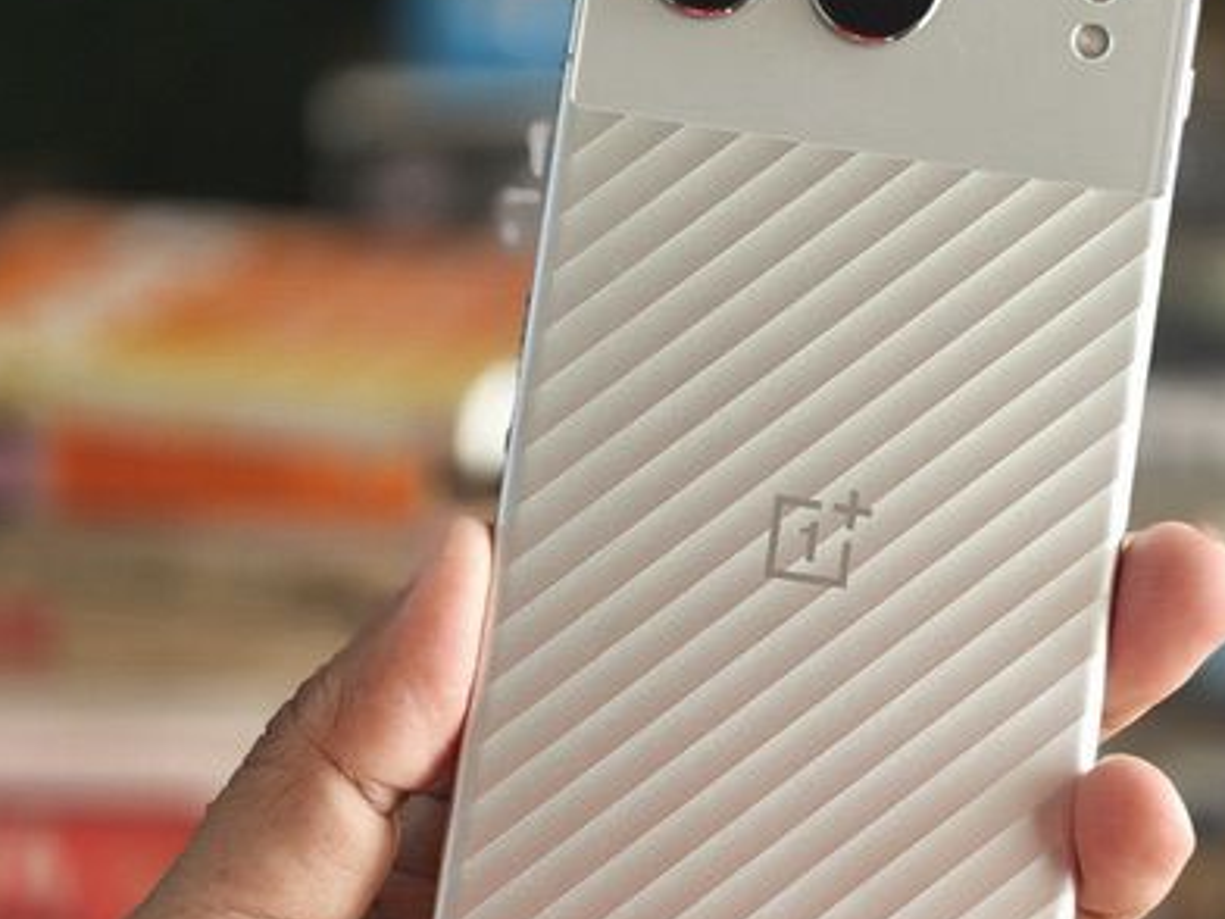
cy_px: 441
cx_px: 734
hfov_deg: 20.4
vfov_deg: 15.4
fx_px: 3397
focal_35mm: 96
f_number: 1.4
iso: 160
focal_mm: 6.06
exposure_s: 1/100
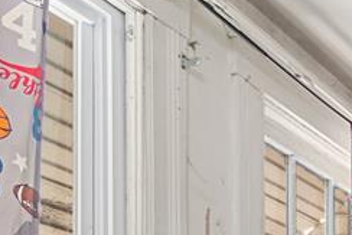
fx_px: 1233
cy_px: 474
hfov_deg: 13.9
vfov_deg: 10.1
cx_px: 688
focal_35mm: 126
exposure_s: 1
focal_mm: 30
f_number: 9
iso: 320
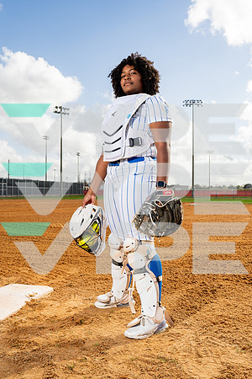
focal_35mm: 34
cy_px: 190
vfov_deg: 55.8
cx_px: 126
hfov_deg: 38.9
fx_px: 357
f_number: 7.1
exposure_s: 1/250
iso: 100
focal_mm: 34
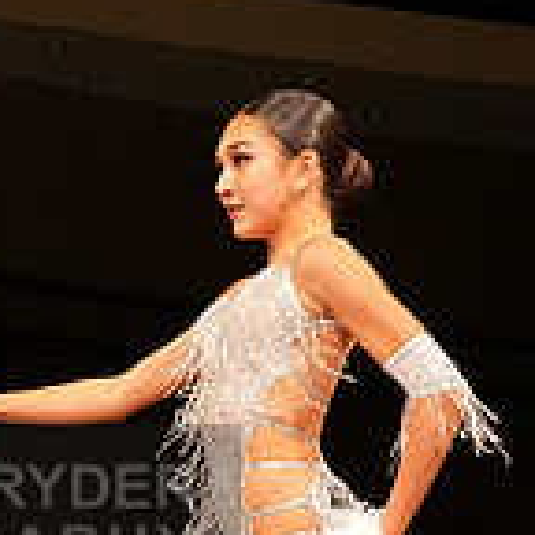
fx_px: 2396
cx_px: -163
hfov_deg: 12.4
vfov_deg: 12.6
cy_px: 522
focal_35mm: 137
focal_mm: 40
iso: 2500
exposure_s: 1/200
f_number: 6.3
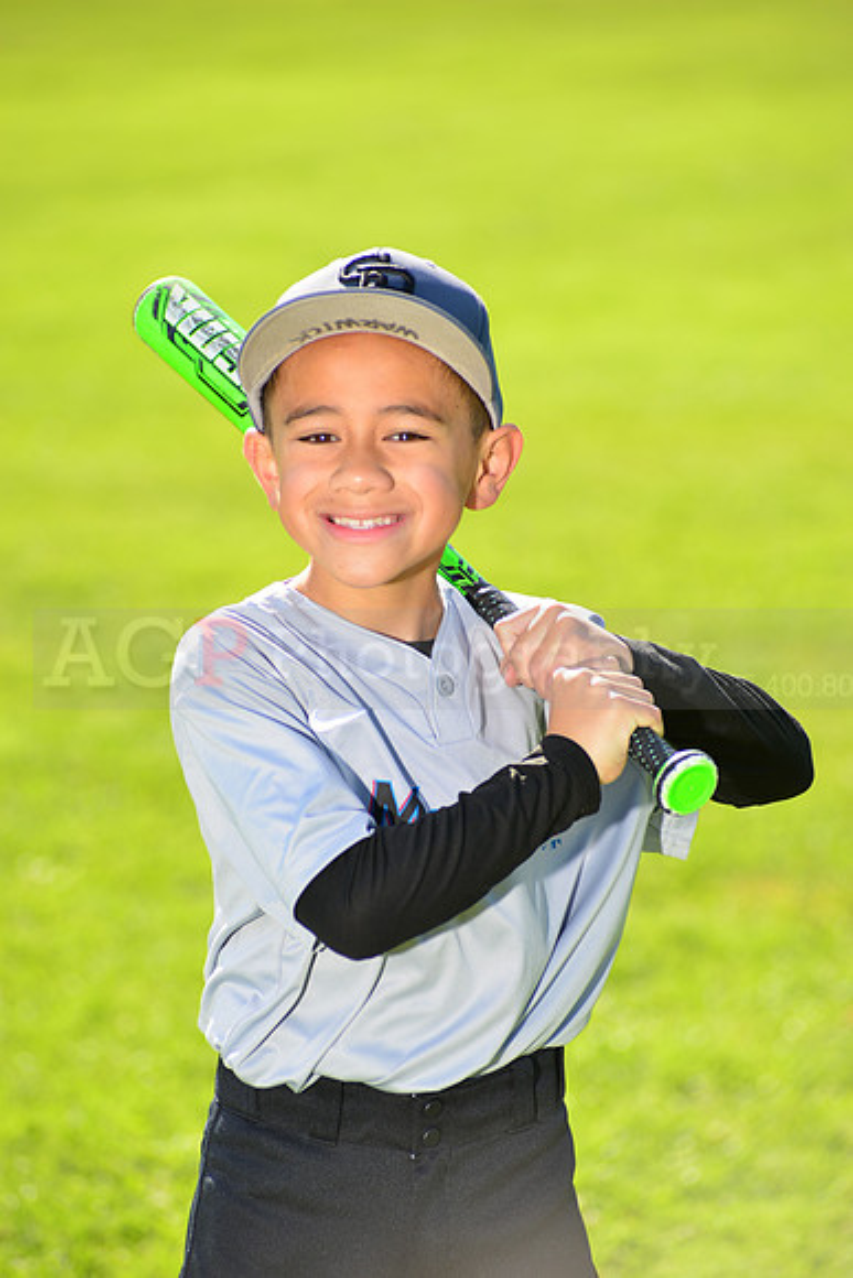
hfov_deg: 8.1
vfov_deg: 12.1
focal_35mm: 170
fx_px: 6038
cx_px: 426
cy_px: 639
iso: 100
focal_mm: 170
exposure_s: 1/250
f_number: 5
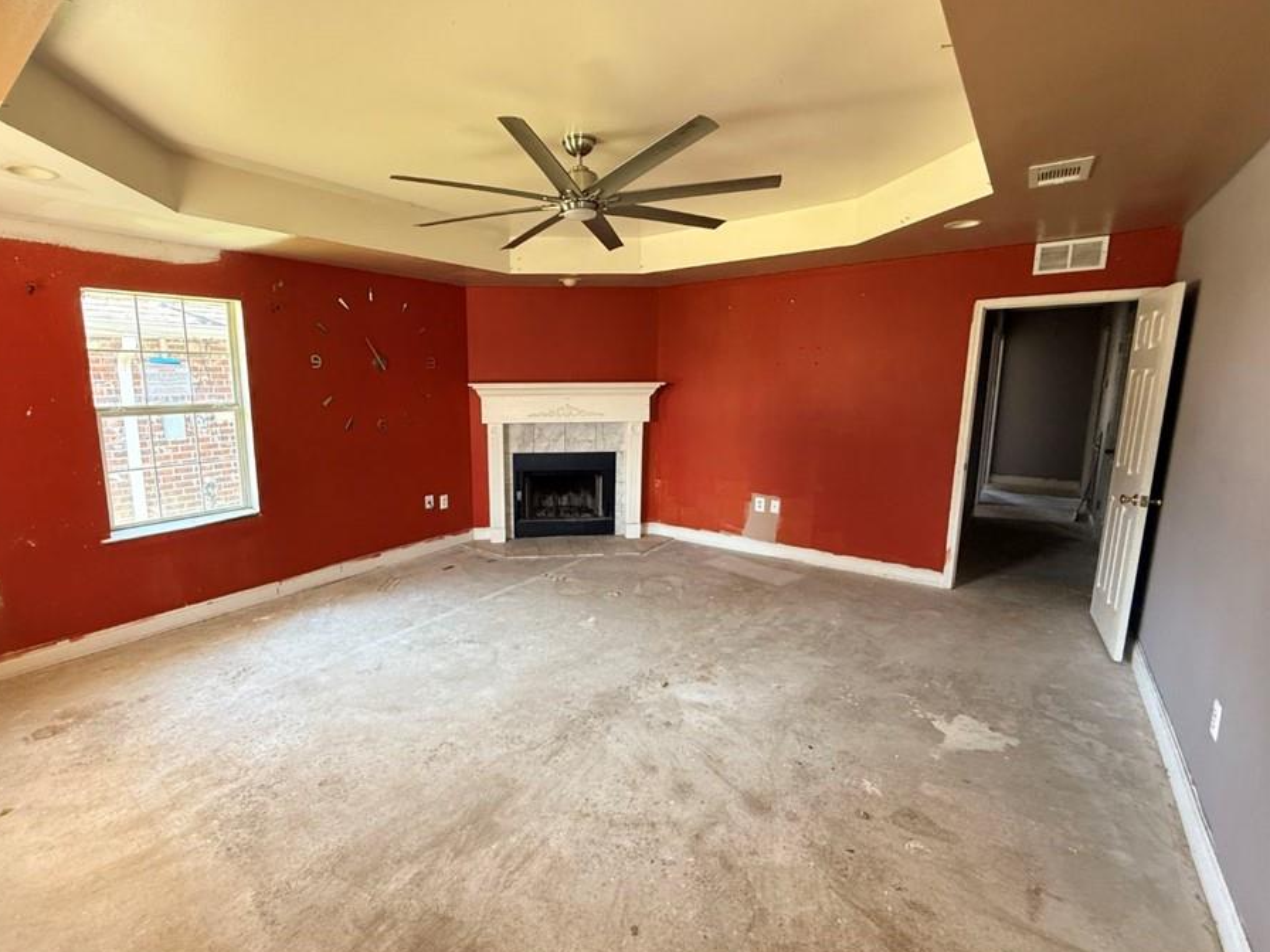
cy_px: 472
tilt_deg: -9.0
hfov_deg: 93.9
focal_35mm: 16
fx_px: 587
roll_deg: +0.3
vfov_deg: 78.1
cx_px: 547
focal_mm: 2.22
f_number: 2.2
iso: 250
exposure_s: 1/99
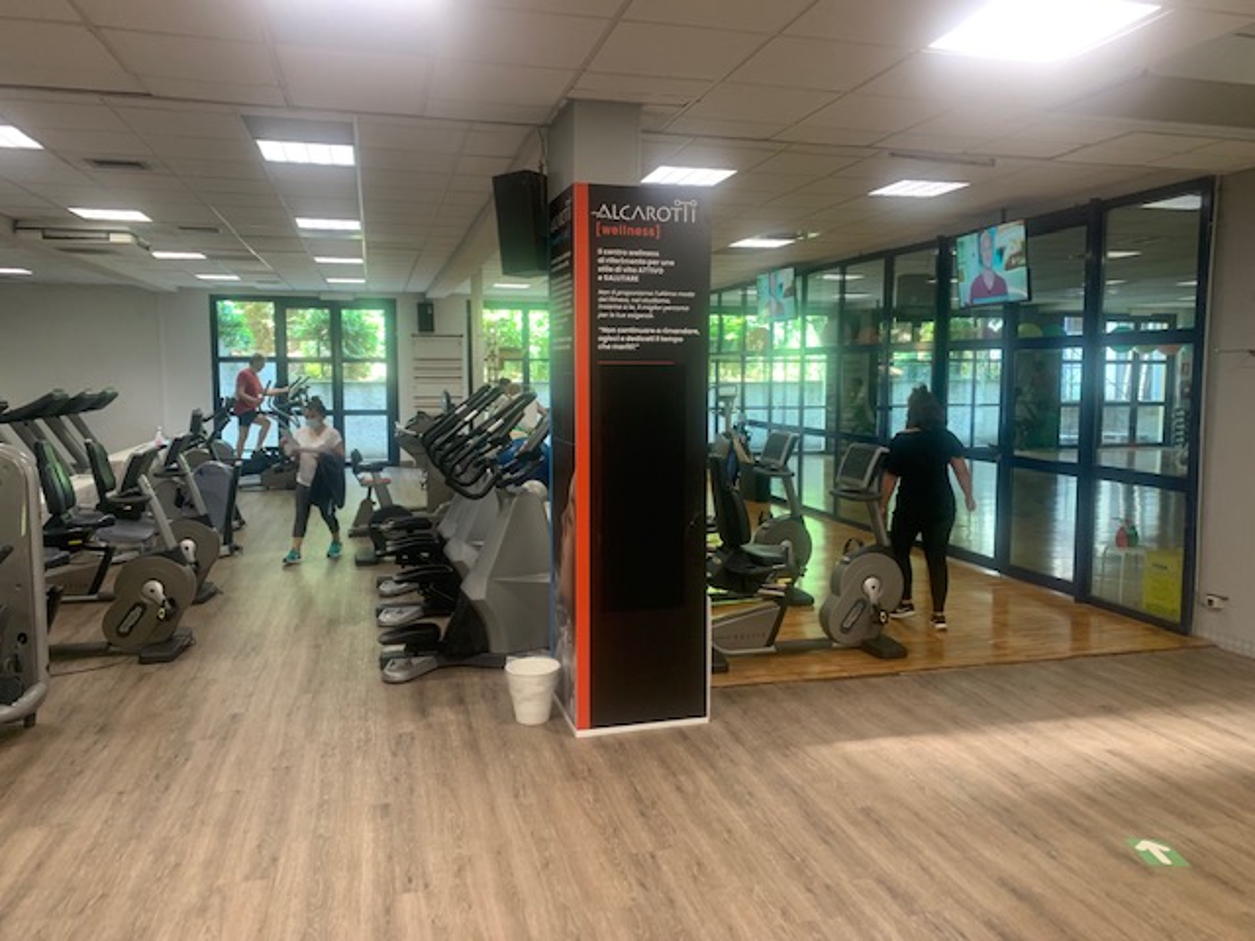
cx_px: 628
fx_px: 943
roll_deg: +0.4
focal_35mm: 26
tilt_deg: -5.6
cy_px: 470
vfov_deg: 53.1
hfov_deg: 67.3
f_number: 1.8
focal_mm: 4.25
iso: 200
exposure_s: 1/60
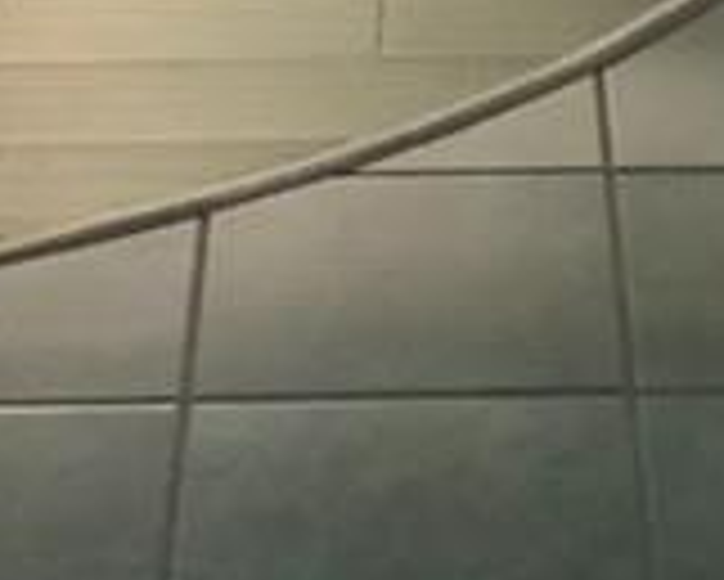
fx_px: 3859
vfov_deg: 7.8
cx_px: 706
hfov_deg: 10.6
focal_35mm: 180
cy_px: -917
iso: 500
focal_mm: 3
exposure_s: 1/30
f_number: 1.8
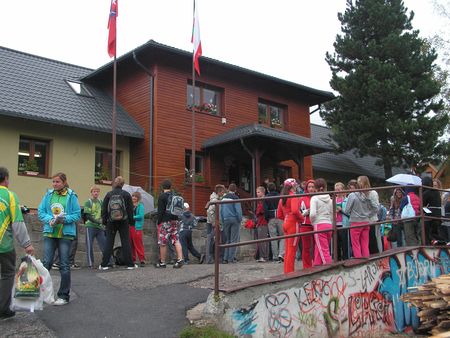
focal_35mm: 44
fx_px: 572
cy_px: 169
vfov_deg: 32.9
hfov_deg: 42.9
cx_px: 225
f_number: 3.2
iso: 50
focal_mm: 7.4
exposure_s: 1/50
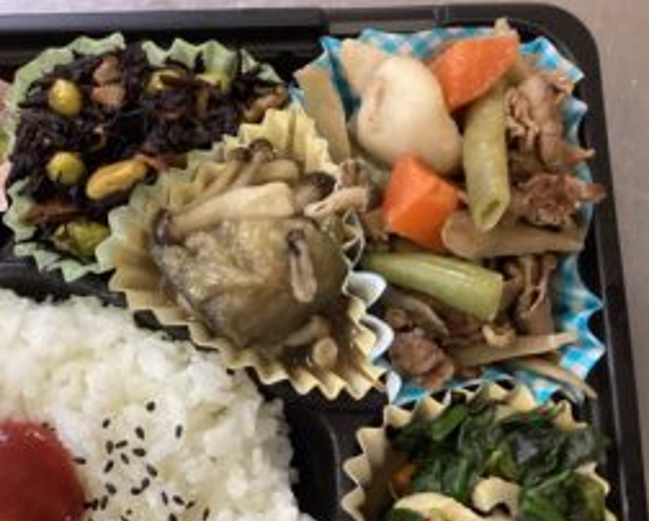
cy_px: 339
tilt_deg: -78.3
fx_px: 865
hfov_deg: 40.1
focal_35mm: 45
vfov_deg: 33.2
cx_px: 174
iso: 200
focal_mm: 3.3
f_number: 2.4
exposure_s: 1/50
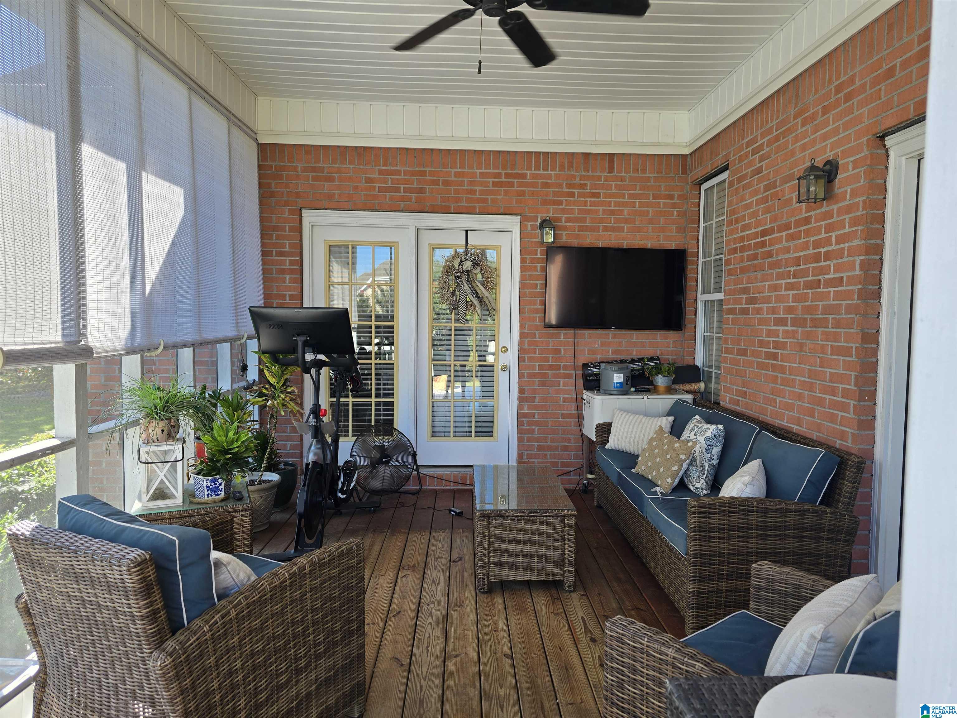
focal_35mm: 23
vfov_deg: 58.9
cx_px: 478
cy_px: 359
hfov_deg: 73.9
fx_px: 636
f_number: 1.7
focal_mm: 6.3
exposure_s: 1/180
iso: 25
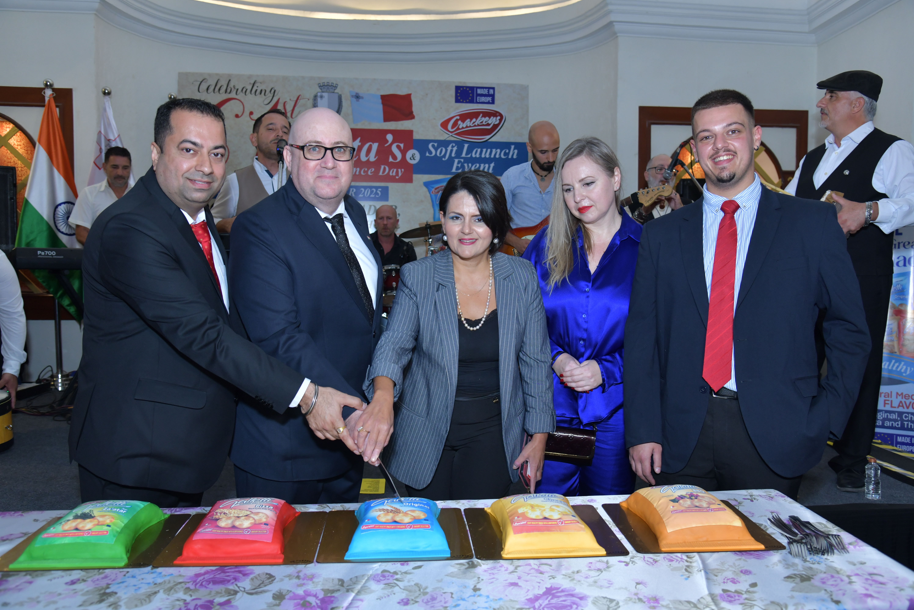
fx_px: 787
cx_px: 450
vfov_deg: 42.3
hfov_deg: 60.3
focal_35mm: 31
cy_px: 303
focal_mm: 30
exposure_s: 1/160
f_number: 5
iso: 640
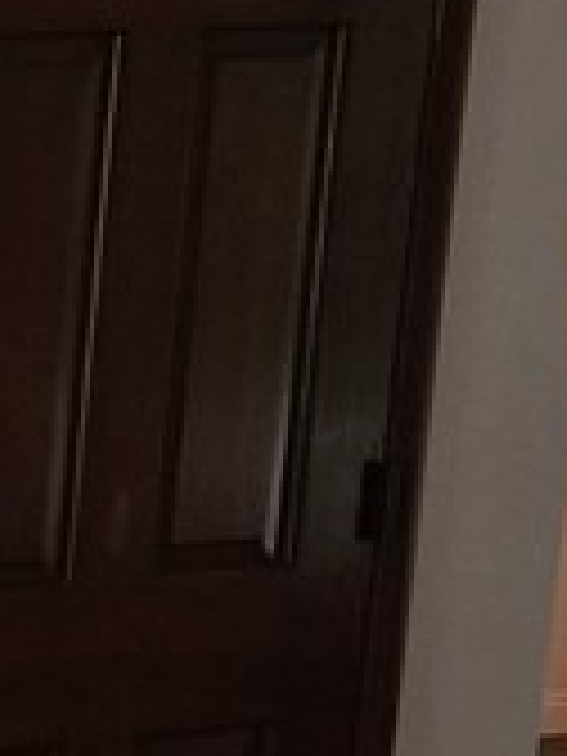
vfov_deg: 14.0
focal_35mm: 140
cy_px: 652
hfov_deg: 8.0
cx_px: -1485
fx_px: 3058
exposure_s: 1/120
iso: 500
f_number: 1.7
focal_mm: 6.3
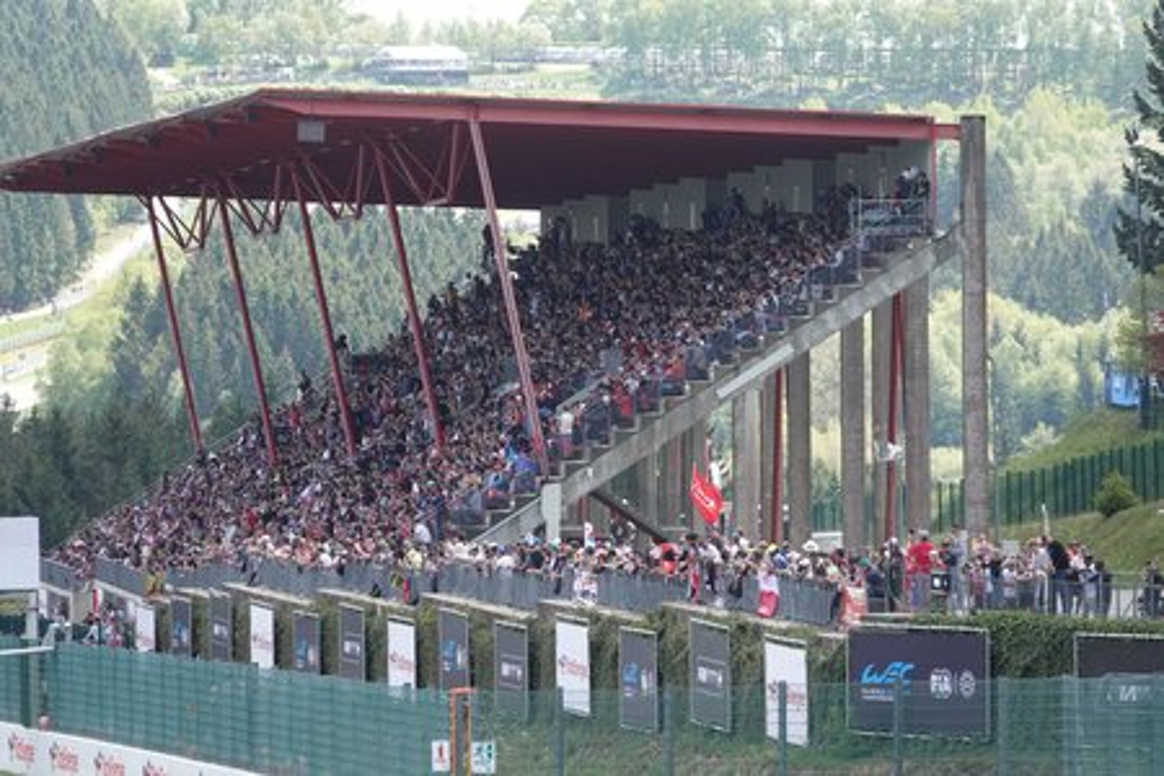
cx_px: 582
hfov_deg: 5.9
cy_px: 388
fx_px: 11348
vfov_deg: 3.9
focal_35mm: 351
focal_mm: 128.59
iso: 400
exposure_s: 1/800
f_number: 4
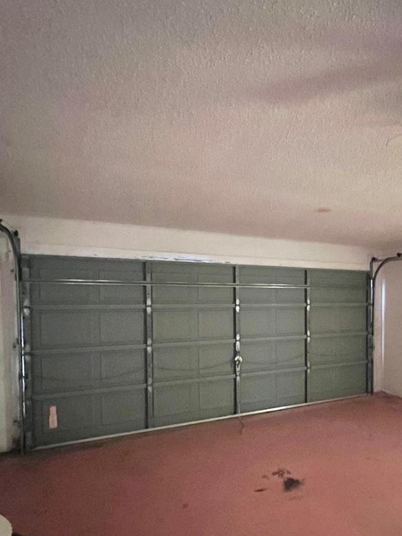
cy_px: 313
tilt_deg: -3.7
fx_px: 310
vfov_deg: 81.1
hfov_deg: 63.8
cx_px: 276
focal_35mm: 20
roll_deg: +0.2
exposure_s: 1/30
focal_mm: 1.57
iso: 1250
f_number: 1.8
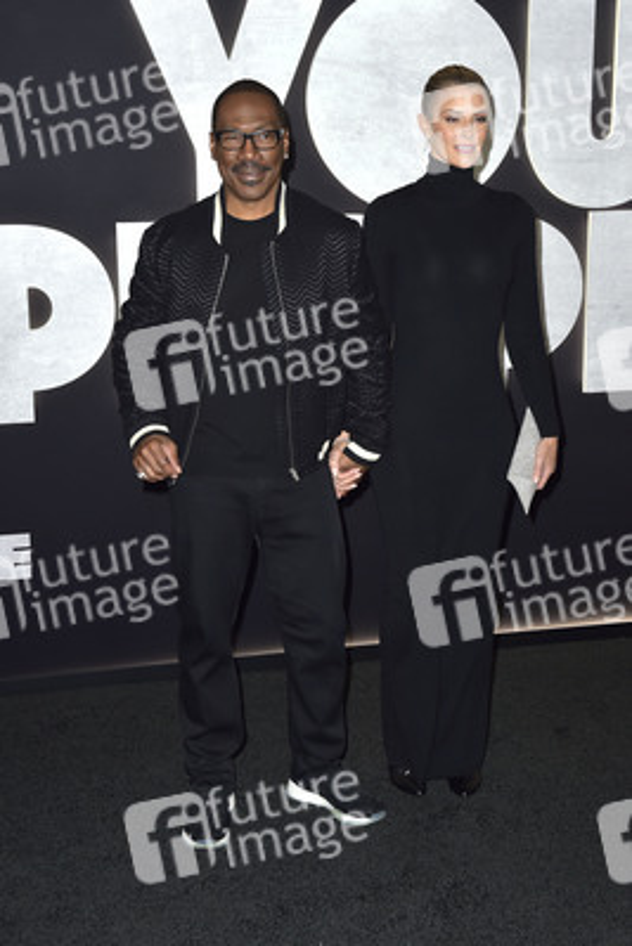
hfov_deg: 29.9
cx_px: 316
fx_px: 1184
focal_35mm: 45
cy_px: 473
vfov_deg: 43.6
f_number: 6.3
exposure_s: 1/250
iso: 500
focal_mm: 45
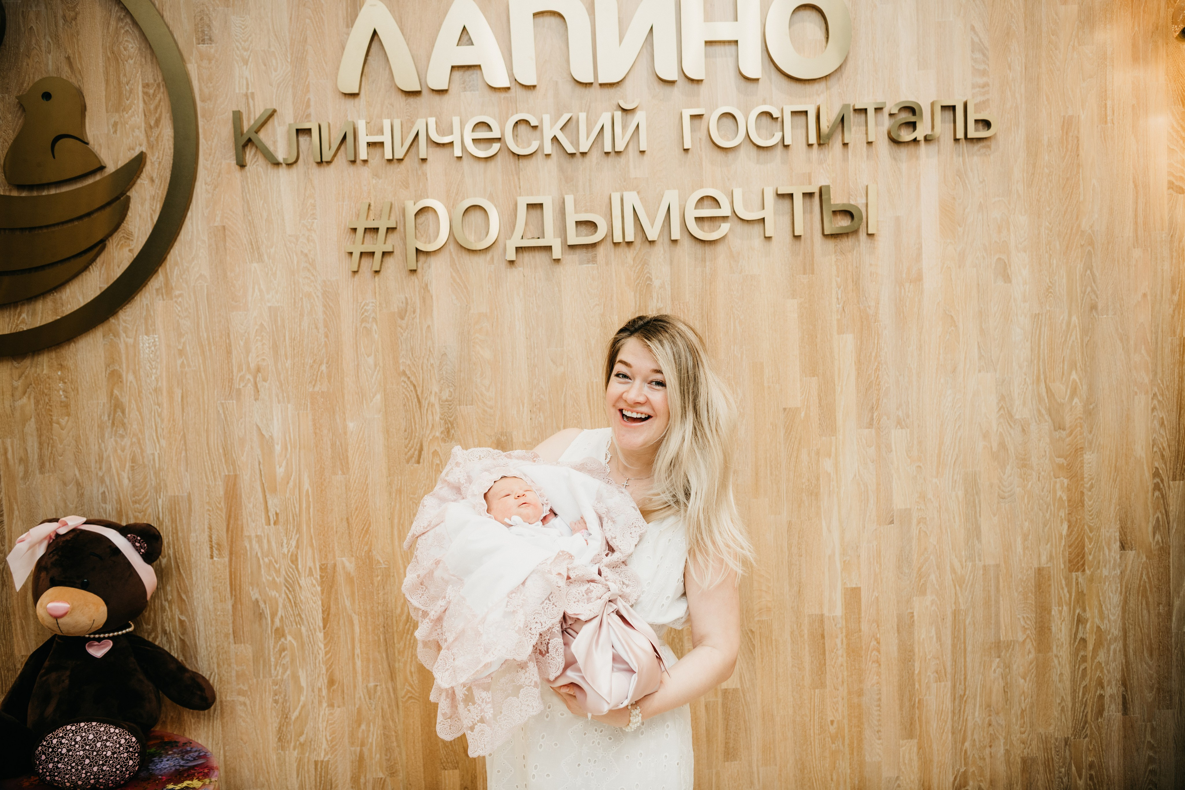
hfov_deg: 58.7
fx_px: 1053
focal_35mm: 32
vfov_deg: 41.1
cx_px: 592
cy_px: 395
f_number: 3.2
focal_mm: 32
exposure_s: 1/160
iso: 160
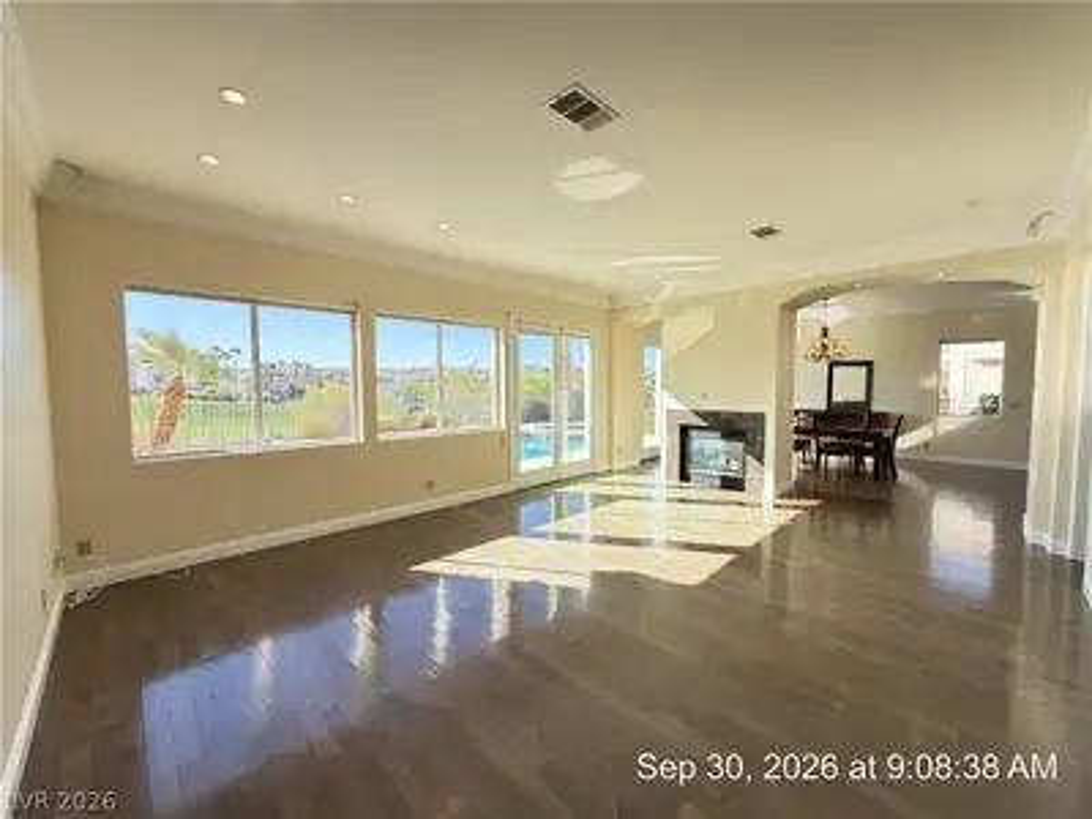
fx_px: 442
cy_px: 410
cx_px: 546
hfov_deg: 102.1
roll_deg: -0.2
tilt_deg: -3.6
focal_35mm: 14
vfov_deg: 85.7
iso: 64
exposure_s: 1/141
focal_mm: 2.22
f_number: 2.2
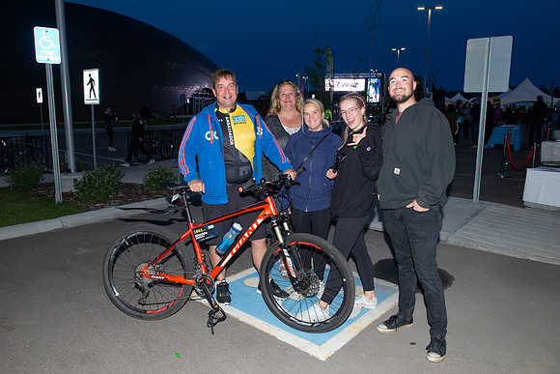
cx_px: 280
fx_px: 420
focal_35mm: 27
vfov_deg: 48.0
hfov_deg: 67.4
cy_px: 187
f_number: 8
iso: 640
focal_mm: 27
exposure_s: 1/80
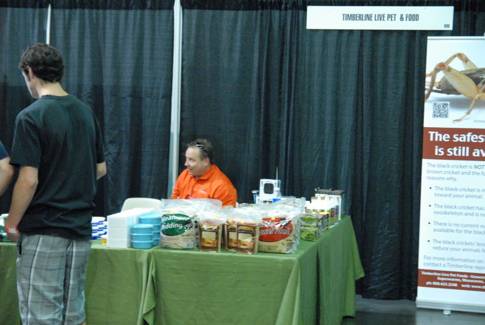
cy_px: 162
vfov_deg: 18.3
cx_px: 242
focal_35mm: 75
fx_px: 1012
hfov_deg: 26.9
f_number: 4
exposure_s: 1/45
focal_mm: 50
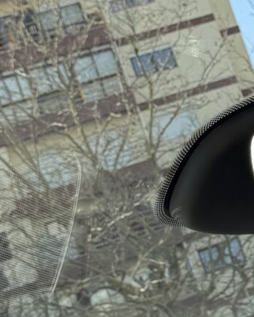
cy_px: 121
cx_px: 417
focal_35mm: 139
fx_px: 1306
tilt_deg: +8.5
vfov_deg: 13.8
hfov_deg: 10.6
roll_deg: +20.1
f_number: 1.78
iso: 80
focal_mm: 6.76
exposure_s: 1/2445
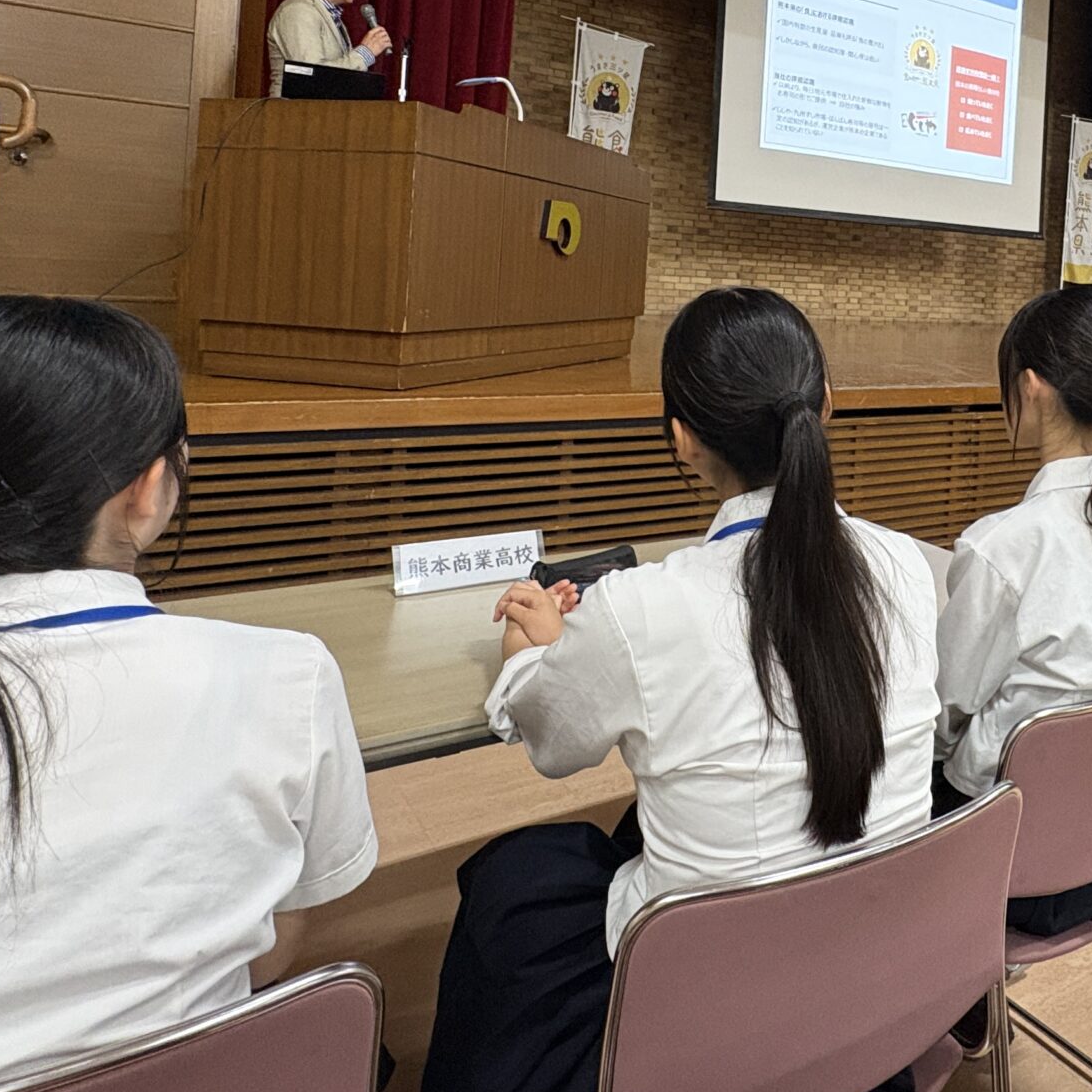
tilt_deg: +0.5
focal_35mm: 29
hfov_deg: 53.1
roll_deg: -3.1
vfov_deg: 53.0
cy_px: 268
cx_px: 823
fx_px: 1035
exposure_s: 1/60
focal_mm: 2.22
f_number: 2.2
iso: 400
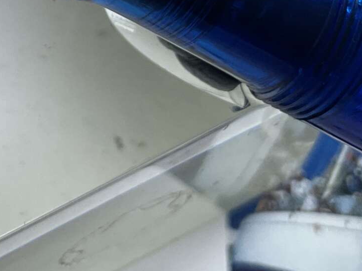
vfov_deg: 13.8
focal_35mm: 102
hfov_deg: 19.1
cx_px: 82
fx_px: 1067
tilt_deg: -63.5
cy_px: -110
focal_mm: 3
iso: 20
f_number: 1.8
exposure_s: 1/122
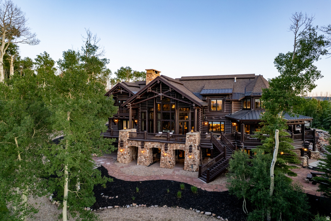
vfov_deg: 57.2
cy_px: 110
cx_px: 166
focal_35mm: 22
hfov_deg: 78.6
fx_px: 202
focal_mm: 8.38
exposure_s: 1/50
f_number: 2.8
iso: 100
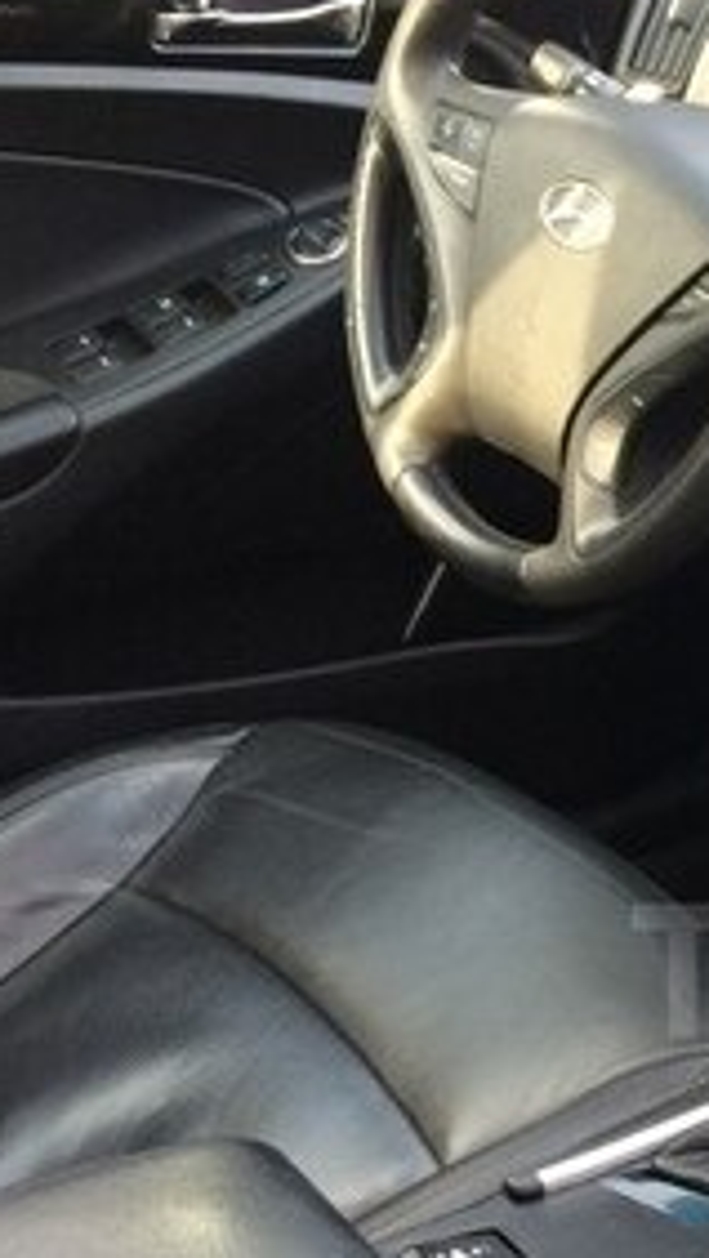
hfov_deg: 15.1
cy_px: 970
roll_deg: -2.2
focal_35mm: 74
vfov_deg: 28.1
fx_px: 2469
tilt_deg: -35.4
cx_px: 1088
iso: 40
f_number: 2.2
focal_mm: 4.15
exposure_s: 1/33
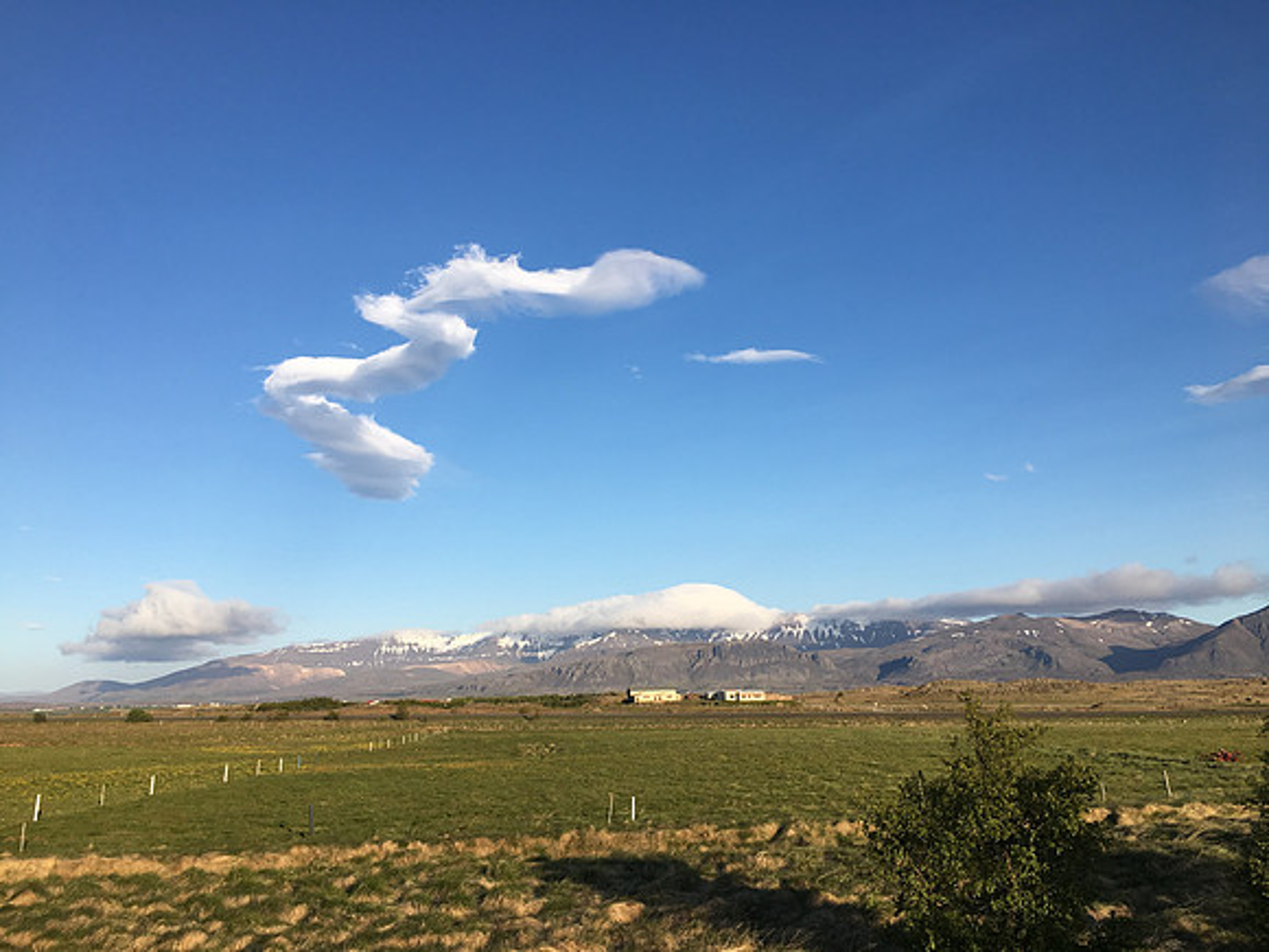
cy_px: 476
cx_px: 634
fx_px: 1063
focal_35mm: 29
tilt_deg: +12.5
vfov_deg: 48.2
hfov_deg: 61.7
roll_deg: +1.2
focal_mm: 4.15
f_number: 2.2
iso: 25
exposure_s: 1/1399
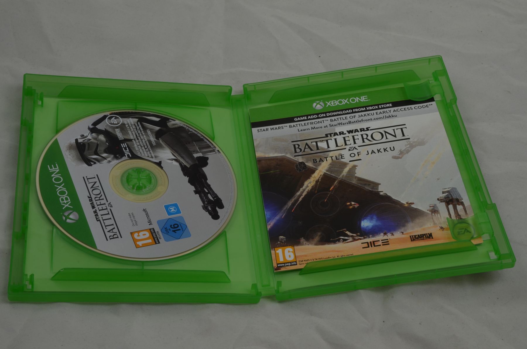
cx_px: 264
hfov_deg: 33.5
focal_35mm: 60
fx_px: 877
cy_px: 174
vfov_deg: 22.5
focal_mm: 40
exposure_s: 1/4
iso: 100
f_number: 20
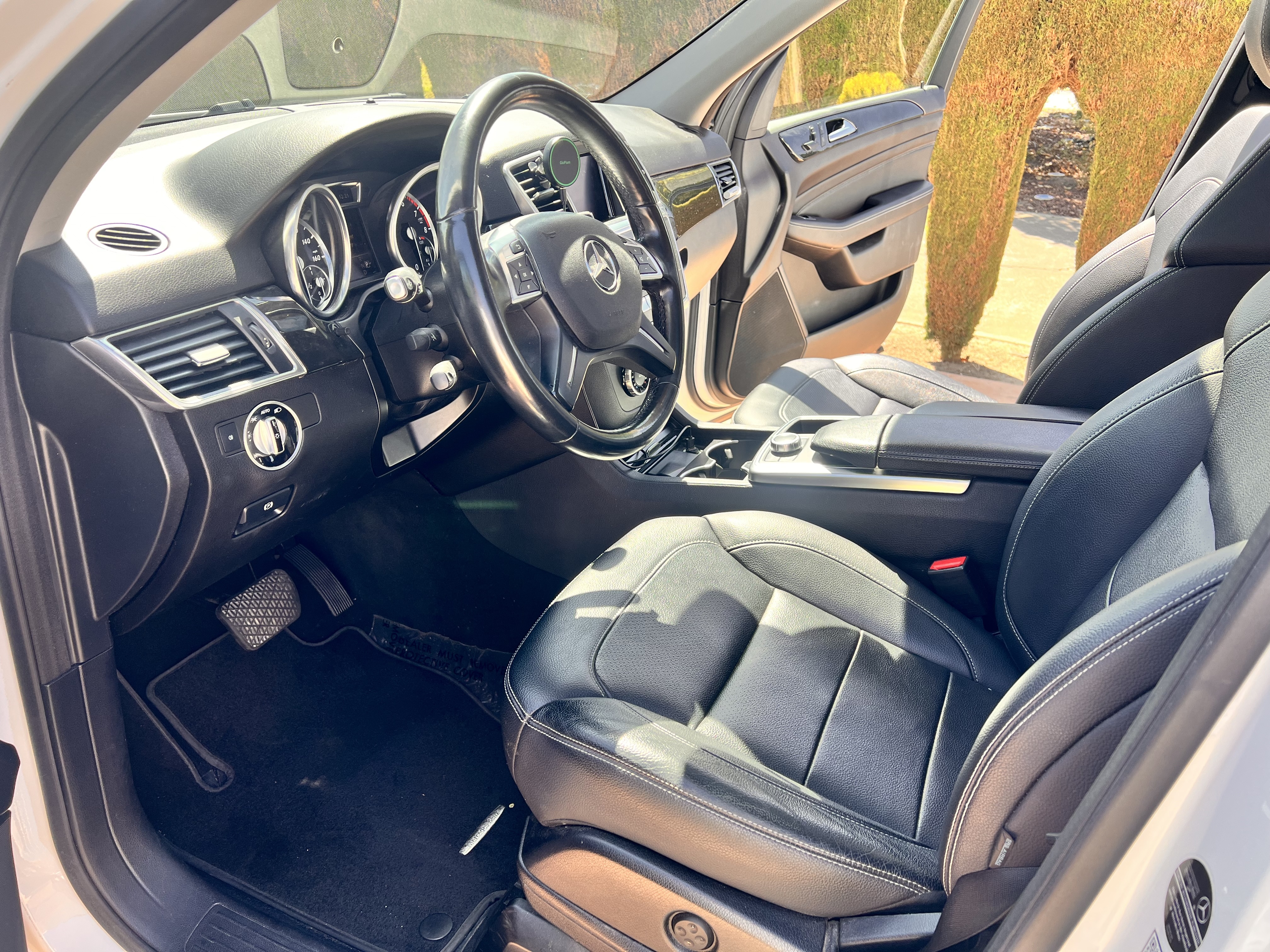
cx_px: 635
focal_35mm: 26
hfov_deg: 67.3
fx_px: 954
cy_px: 476
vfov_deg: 53.1
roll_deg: -2.2
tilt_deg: -27.7
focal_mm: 5.7
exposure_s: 1/366
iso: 50
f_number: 1.5
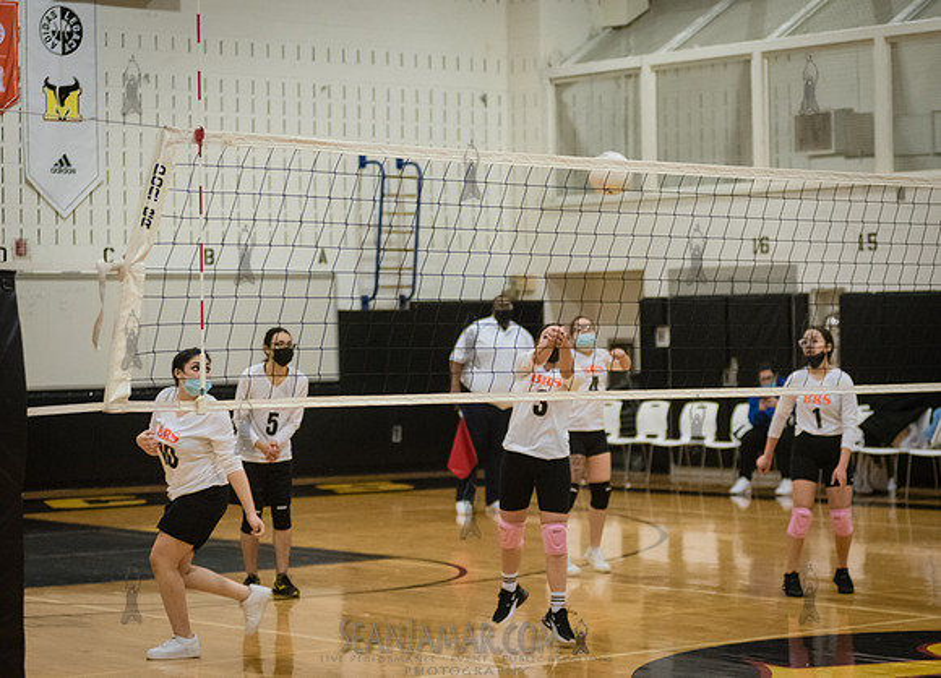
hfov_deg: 21.3
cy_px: 303
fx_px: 2498
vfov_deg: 15.5
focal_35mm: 93
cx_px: 490
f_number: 3.2
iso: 5000
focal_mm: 80
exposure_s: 1/400
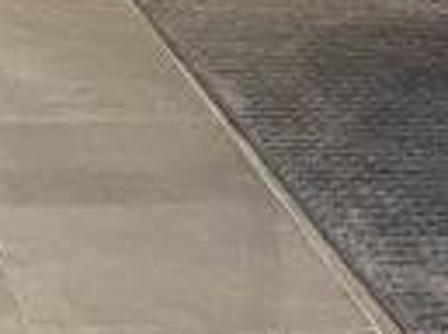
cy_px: -372
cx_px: -292
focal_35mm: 207
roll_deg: -0.6
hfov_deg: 9.2
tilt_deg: -7.0
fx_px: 2672
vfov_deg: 6.9
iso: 400
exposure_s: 1/60
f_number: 1.8
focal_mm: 4.25
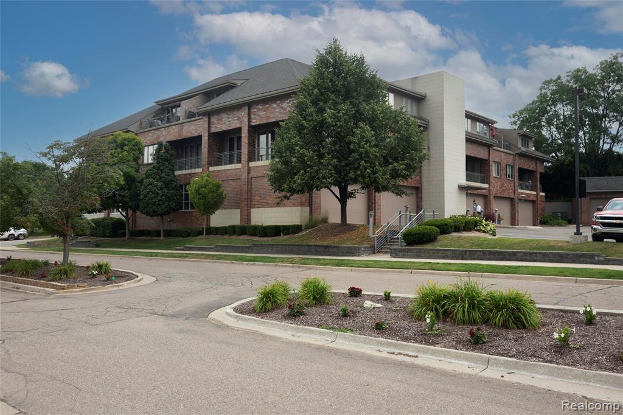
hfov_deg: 60.3
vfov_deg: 42.3
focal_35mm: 31
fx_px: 536
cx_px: 312
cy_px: 208
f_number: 7.1
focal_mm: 21
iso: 200
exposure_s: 1/160
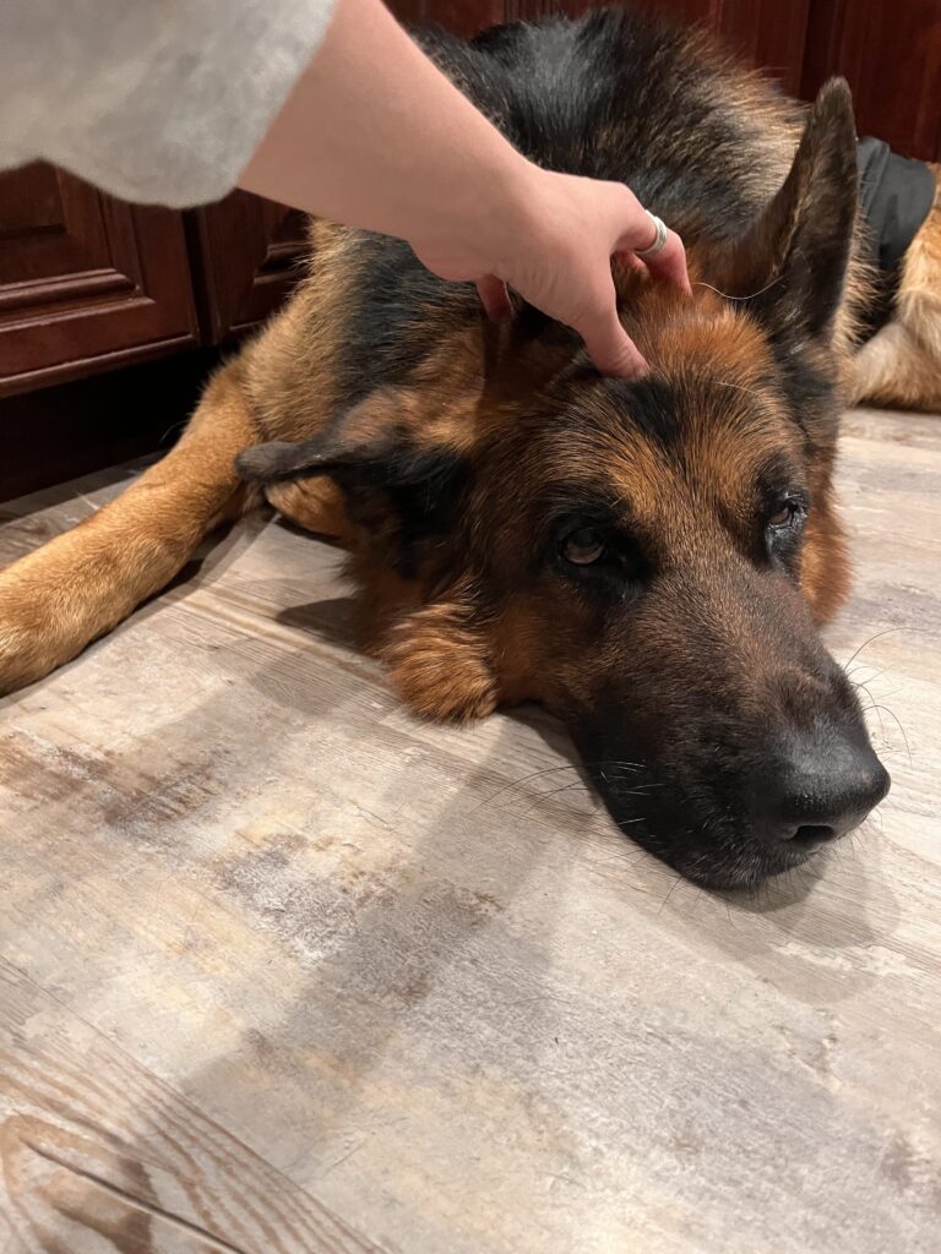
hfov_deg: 53.1
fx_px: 942
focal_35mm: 26
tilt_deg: -28.2
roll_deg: +1.6
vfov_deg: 67.3
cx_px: 470
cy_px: 627
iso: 500
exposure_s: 1/60
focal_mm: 5.1
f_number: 1.6
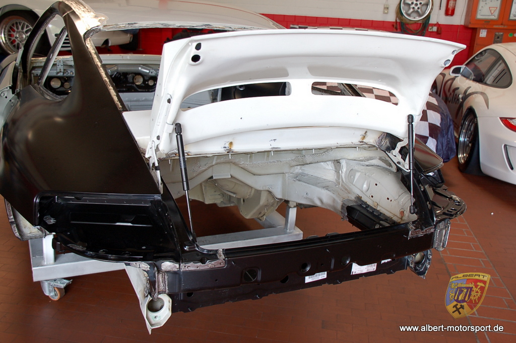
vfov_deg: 35.4
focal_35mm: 38
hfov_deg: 51.3
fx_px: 537
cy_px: 172
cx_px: 258
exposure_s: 1/50
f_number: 3.8
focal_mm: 25
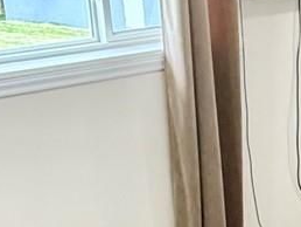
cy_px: 304
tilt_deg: -23.5
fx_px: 966
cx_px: 398
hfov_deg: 16.7
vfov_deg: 12.9
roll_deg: +0.0
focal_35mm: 111
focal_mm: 2.22
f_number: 2.2
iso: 160
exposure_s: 1/60
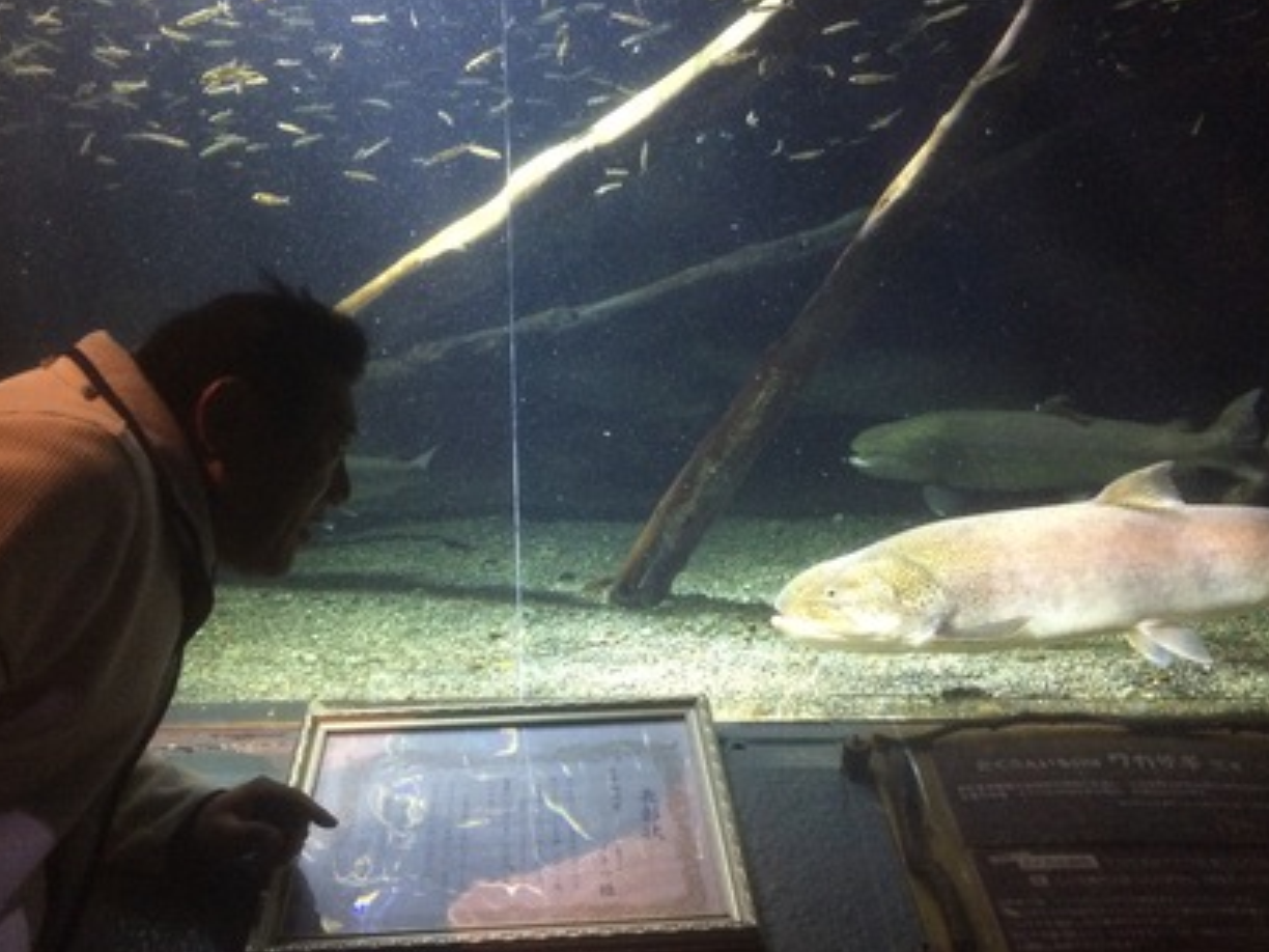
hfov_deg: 56.7
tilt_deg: -8.8
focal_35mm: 32
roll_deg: +2.2
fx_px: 1173
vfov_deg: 44.1
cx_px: 585
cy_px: 439
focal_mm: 4.15
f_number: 2.2
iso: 320
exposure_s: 1/20
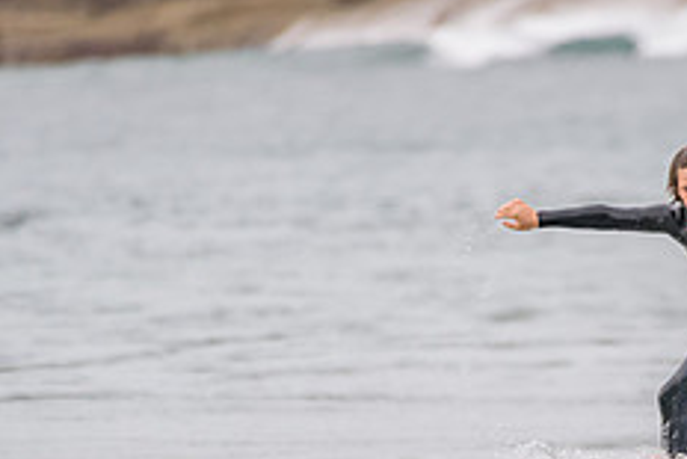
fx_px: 29215
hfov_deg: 1.3
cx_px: 765
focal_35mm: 1530
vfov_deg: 0.9
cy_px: 494
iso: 450
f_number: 5.6
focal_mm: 500
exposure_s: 1/800
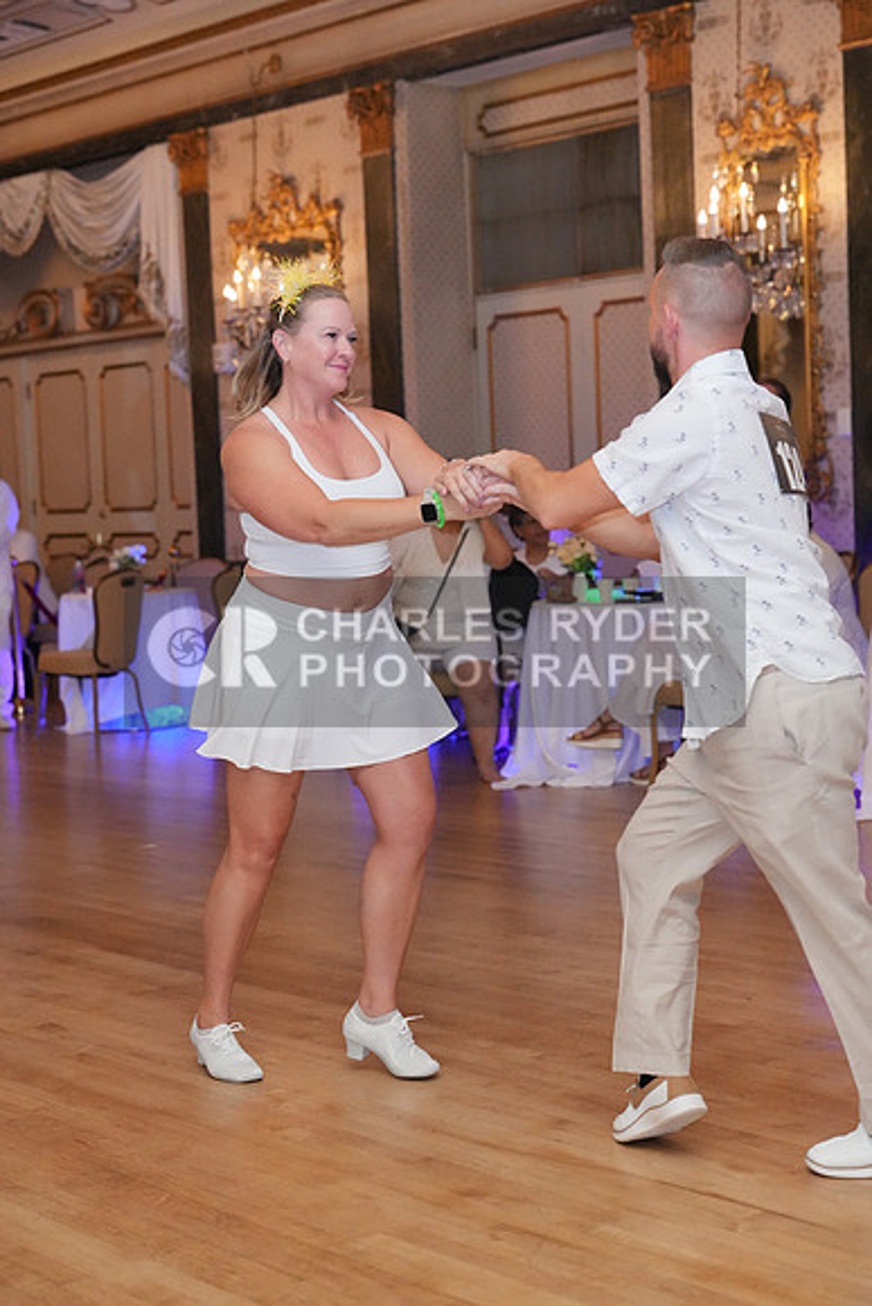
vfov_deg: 33.9
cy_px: 653
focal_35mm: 59
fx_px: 2142
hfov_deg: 23.0
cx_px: 436
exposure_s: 1/250
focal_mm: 59
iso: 8000
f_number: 3.2
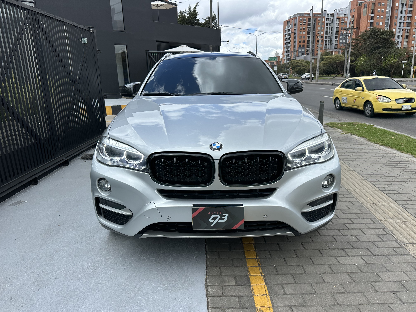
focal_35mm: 24
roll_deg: +1.4
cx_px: 208
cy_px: 156
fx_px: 288
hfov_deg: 71.6
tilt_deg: -14.2
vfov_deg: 56.8
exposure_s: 1/4348
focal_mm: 6.86
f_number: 1.78
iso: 80
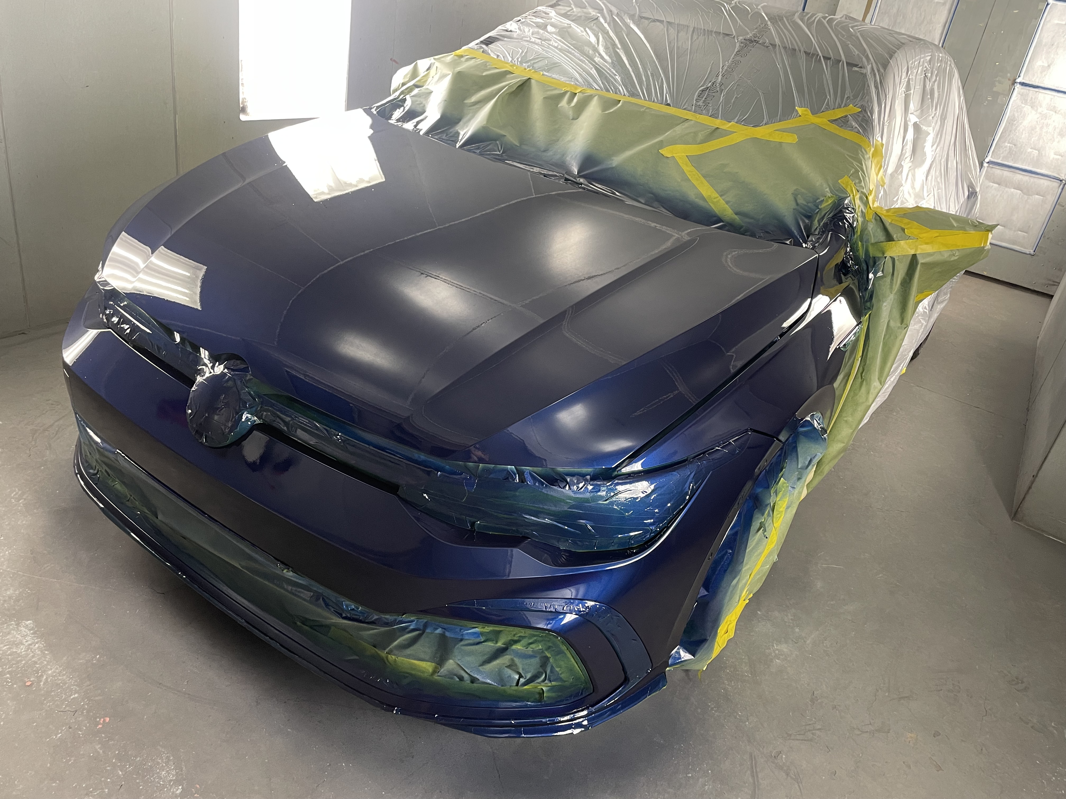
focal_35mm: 26
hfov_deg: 67.3
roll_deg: -10.4
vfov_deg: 53.1
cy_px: 400
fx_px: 801
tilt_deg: -27.6
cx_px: 533
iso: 160
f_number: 1.6
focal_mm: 4.2
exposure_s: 1/44
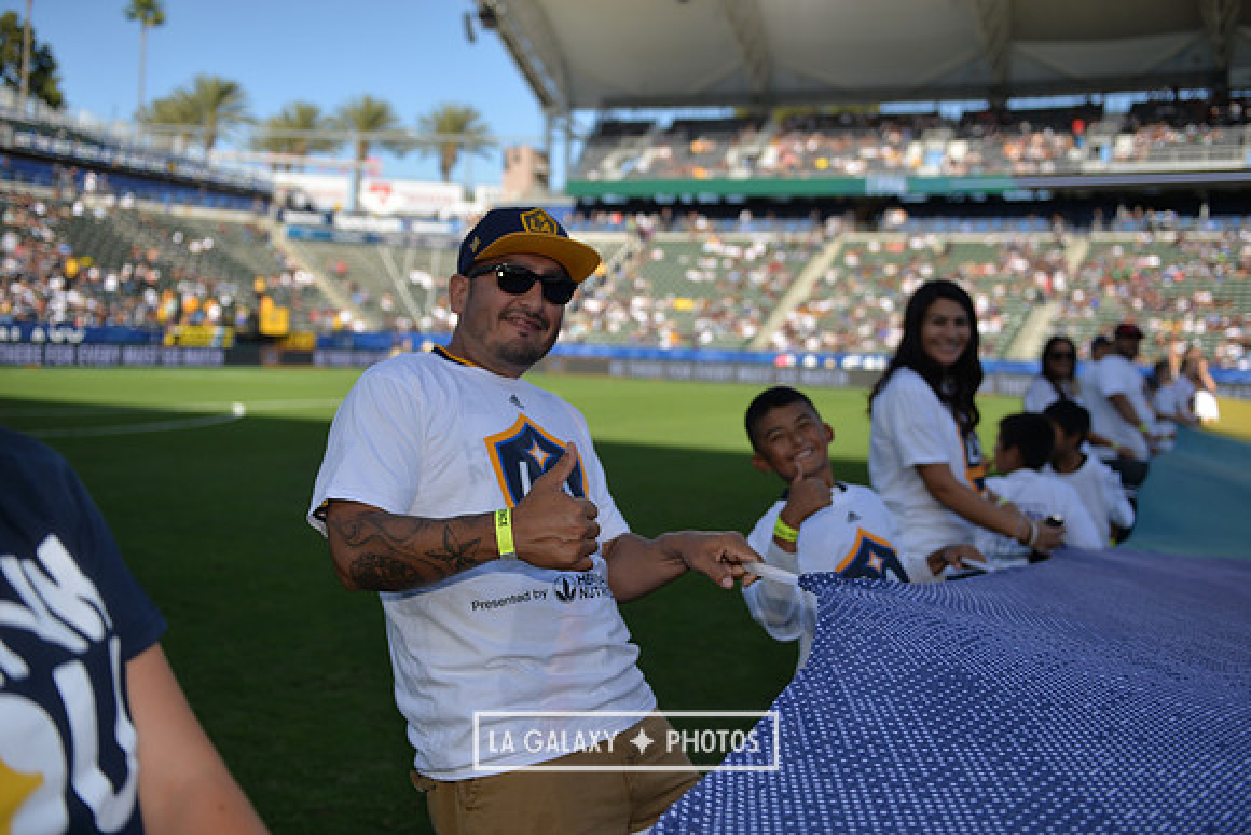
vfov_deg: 37.9
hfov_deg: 54.4
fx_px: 1216
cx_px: 626
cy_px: 418
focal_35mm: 35
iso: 200
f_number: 2.8
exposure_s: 1/4000
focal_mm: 35
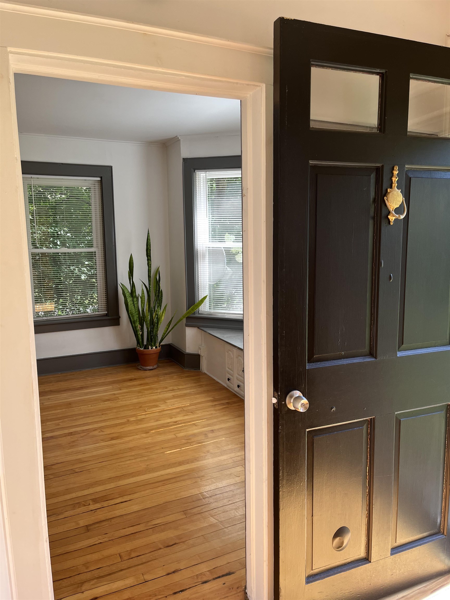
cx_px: 225
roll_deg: +0.4
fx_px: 451
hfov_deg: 53.1
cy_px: 300
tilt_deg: -7.8
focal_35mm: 26
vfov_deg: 67.3
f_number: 1.6
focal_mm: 5.1
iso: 40
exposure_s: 1/176
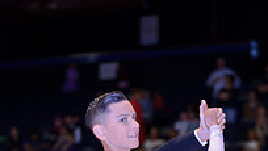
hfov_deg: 11.6
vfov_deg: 6.4
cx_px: 152
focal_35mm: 185
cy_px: 269
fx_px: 1315
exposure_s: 1/160
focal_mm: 80
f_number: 2.8
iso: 1000
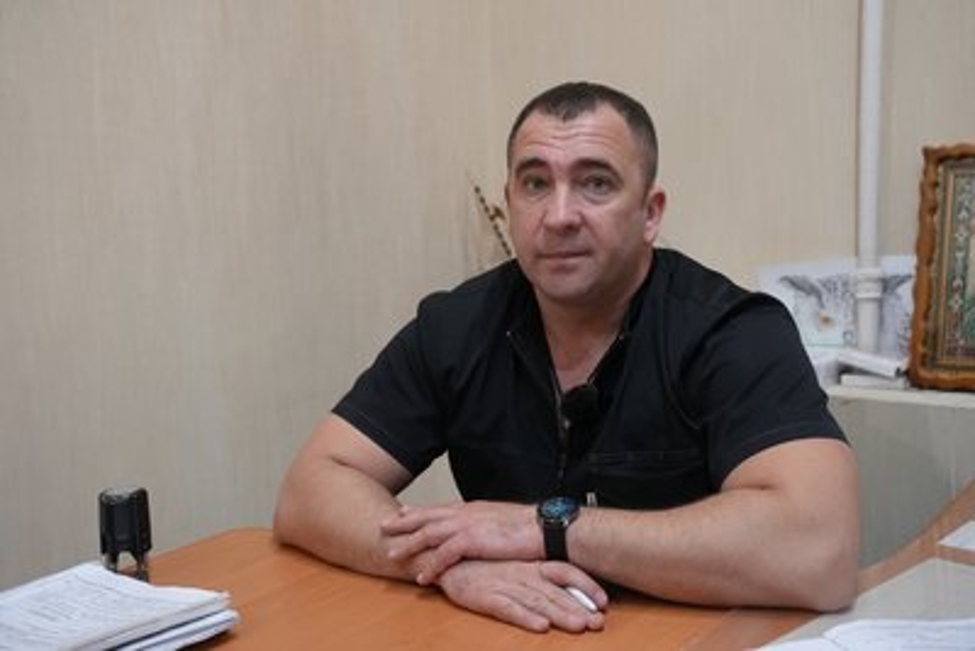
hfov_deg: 47.4
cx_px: 488
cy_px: 326
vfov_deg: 32.7
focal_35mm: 41
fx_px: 1111
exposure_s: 1/160
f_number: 4
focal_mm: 41
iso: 8000
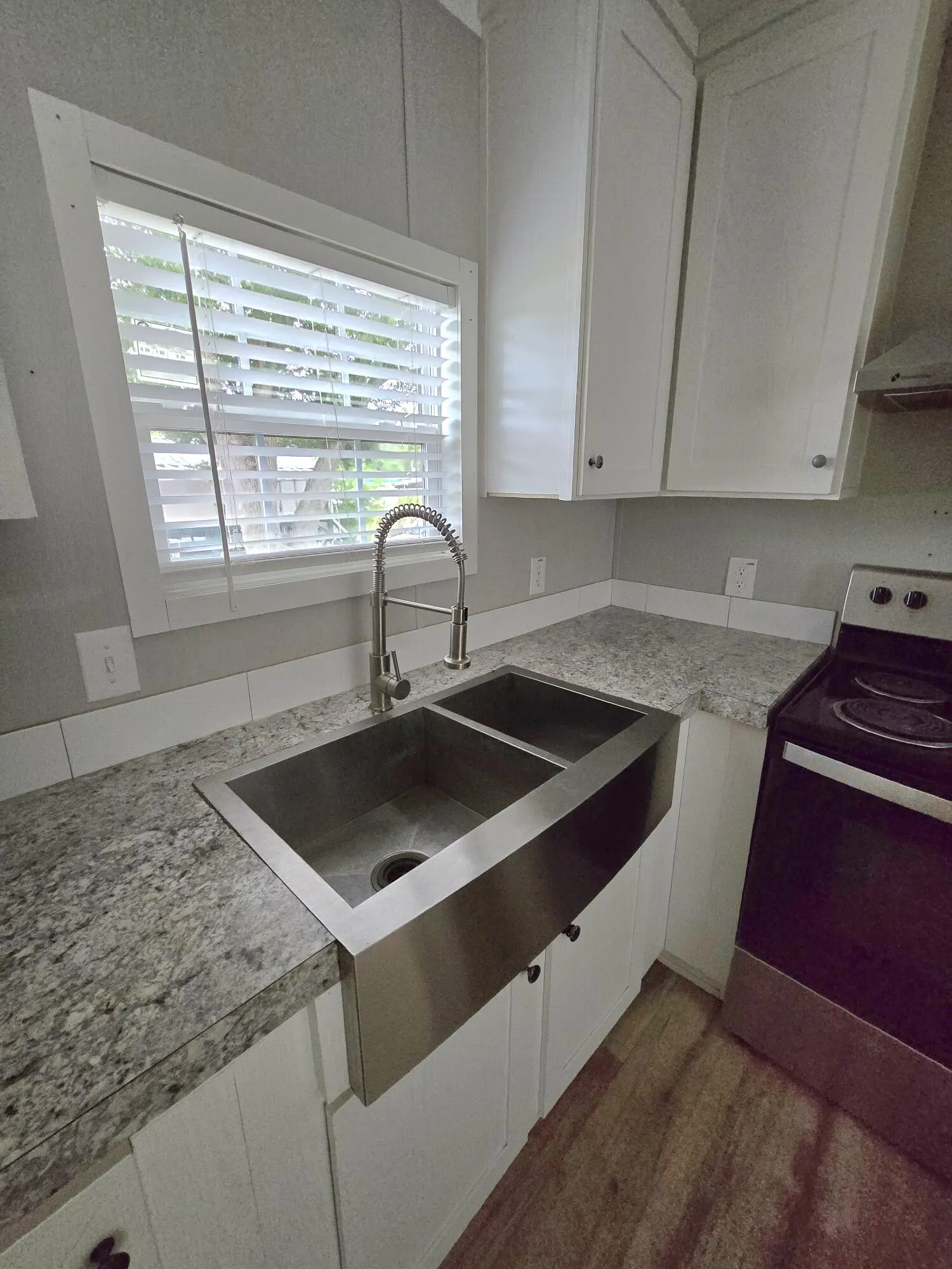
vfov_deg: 106.2
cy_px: 634
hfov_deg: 89.9
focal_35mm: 13
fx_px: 477
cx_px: 476
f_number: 2.2
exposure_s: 1/60.2
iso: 1000
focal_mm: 2.2
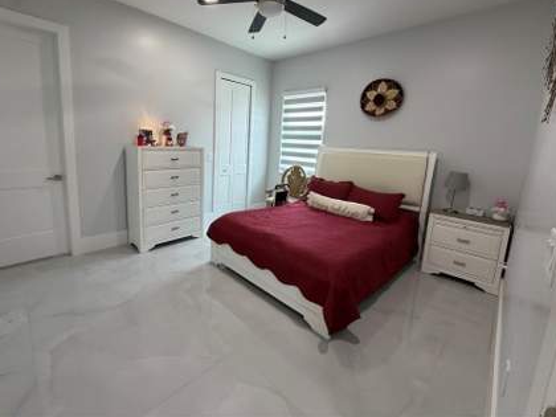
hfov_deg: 94.3
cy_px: 180
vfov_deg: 77.7
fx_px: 257
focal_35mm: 16
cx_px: 254
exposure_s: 1/60
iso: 160
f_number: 2.2
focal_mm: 2.22
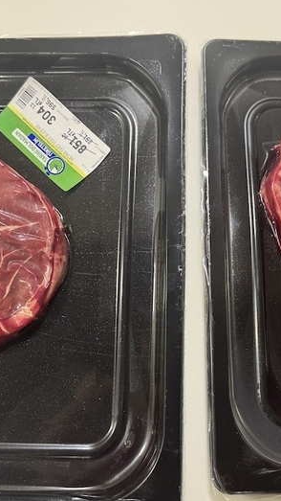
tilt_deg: -75.9
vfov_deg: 50.5
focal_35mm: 40
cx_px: 162
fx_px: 530
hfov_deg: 29.6
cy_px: 262
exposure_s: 1/101
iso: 200
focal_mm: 6.76
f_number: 1.78
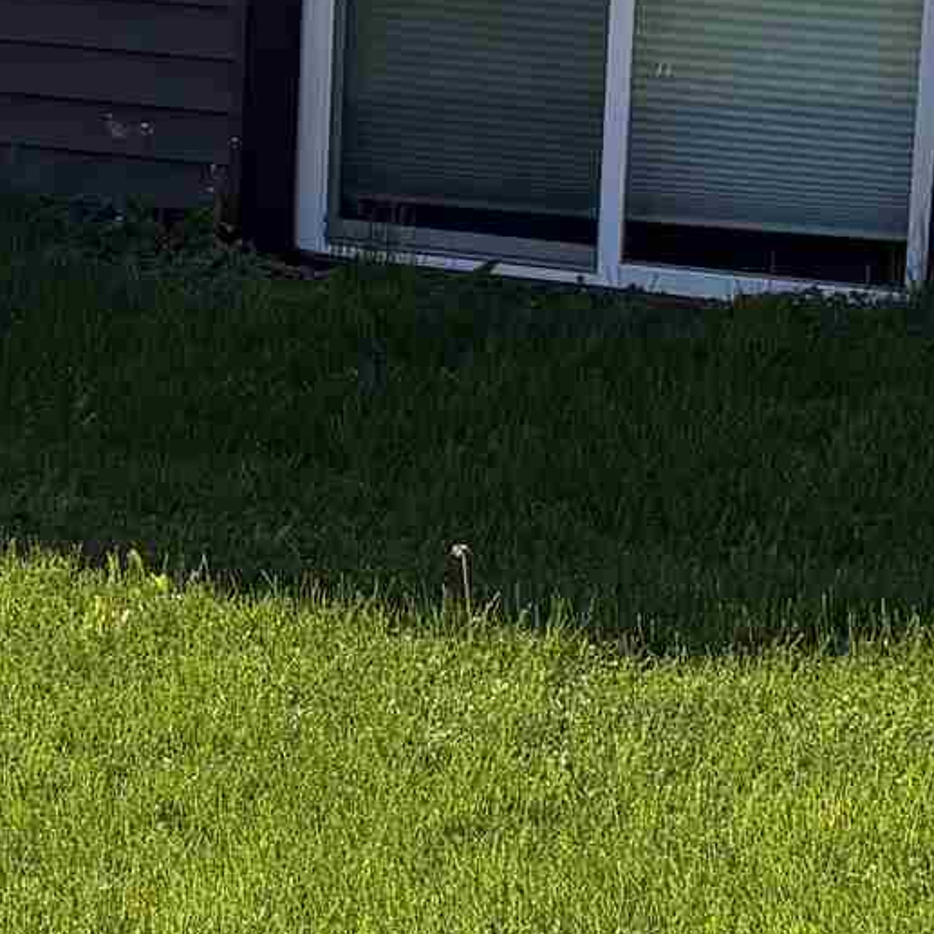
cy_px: 164
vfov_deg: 13.8
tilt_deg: -9.4
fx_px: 3846
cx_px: 11
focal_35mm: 126
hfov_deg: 13.7
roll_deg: -1.2
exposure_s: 1/4975
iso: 80
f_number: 1.78
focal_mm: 6.76
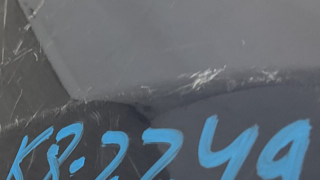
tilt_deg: -29.9
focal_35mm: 84
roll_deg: -39.7
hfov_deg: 24.5
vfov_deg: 14.4
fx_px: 713
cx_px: 26
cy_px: 108
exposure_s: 1/120
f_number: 1.8
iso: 32
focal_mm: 3
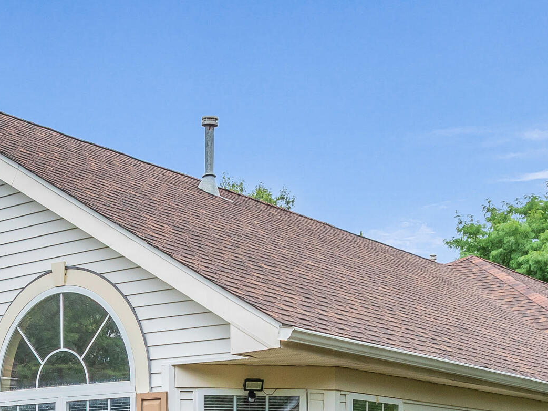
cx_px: 209
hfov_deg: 28.1
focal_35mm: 69
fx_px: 1092
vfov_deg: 20.0
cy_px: 497
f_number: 2.8
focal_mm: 12.29
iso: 230
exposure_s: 1/1600
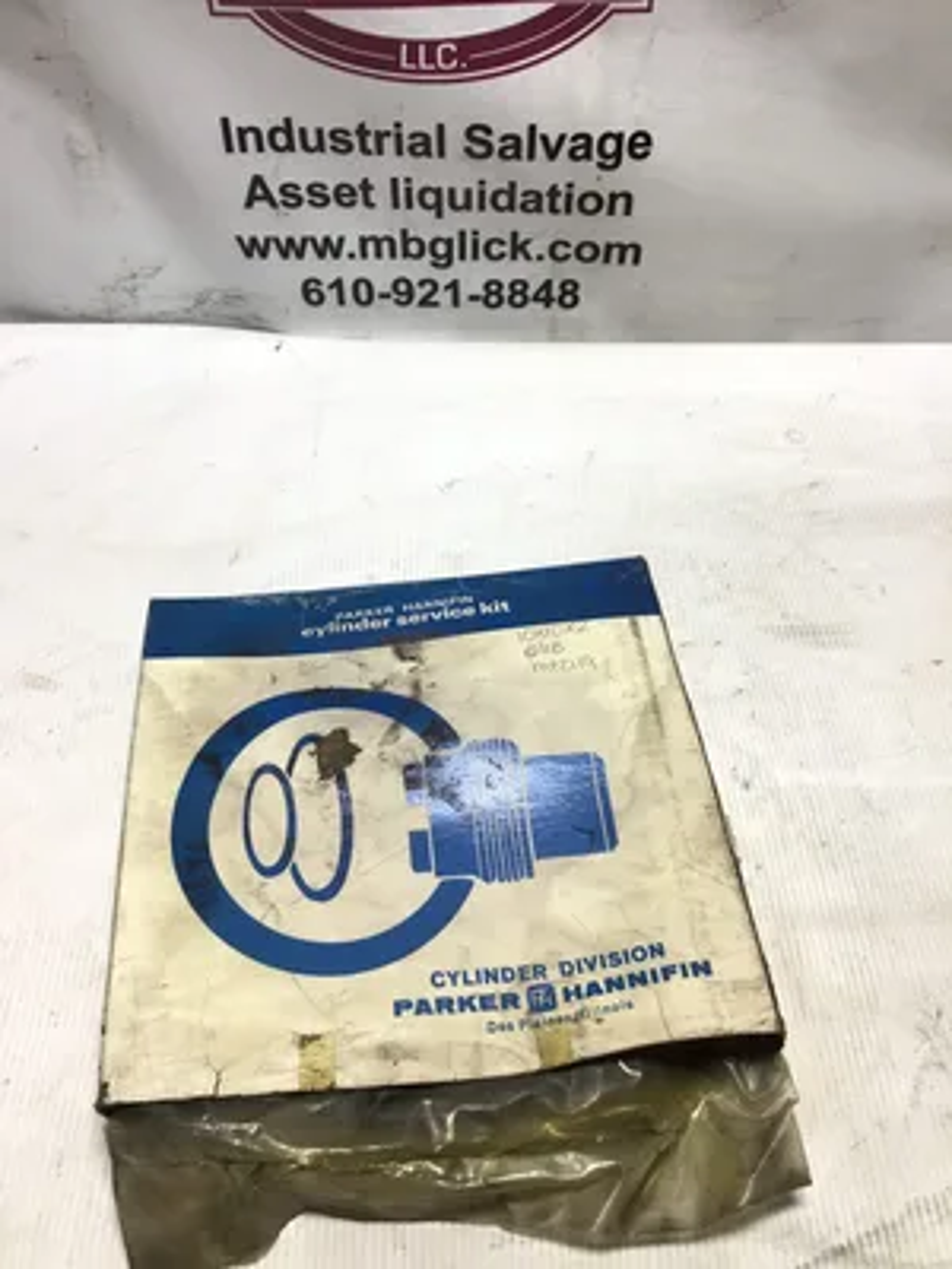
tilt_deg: -48.1
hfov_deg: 45.4
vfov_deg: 58.4
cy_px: 634
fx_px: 1137
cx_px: 476
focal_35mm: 31
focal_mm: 3.3
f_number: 2.4
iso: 25
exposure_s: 1/120
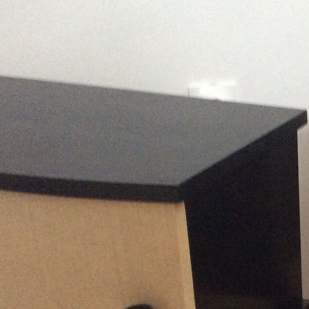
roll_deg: +1.2
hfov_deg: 21.1
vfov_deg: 21.8
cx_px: 341
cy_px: 259
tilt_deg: -25.7
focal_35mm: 78
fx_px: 788
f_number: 2.4
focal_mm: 3.3
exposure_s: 1/17
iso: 400
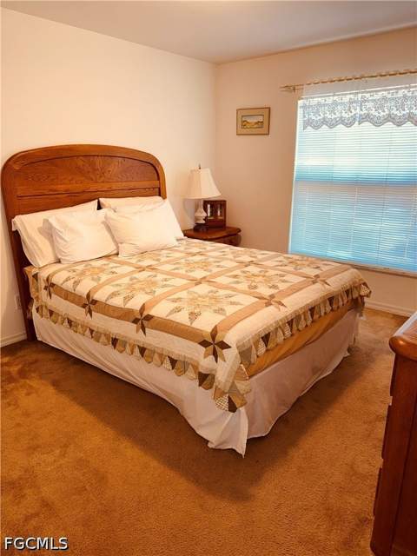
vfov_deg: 71.6
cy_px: 278
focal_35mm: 24
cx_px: 208
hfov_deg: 56.8
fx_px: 385
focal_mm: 6.76
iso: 64
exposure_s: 1/21
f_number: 1.78
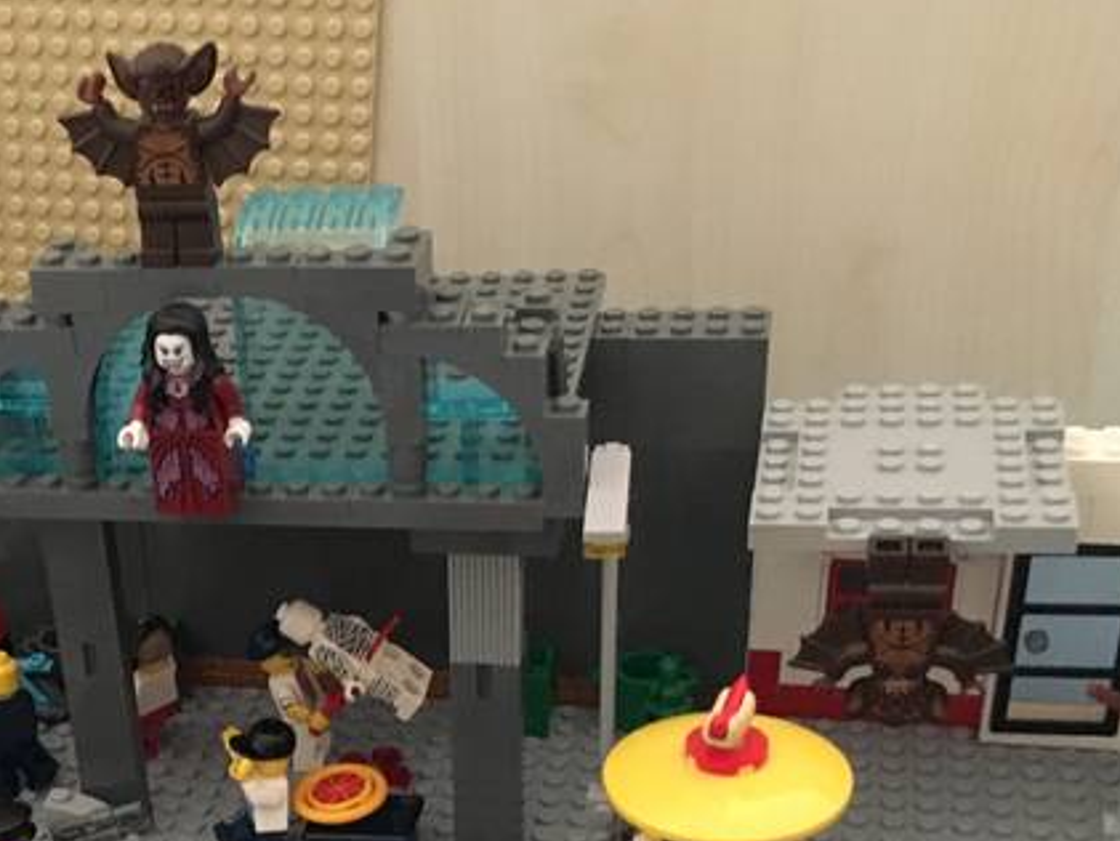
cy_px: 784
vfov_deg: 23.0
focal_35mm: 62
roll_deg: +9.2
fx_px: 2007
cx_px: 80
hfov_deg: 29.7
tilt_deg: -33.4
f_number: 2.2
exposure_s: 1/17
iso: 500
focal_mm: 4.15
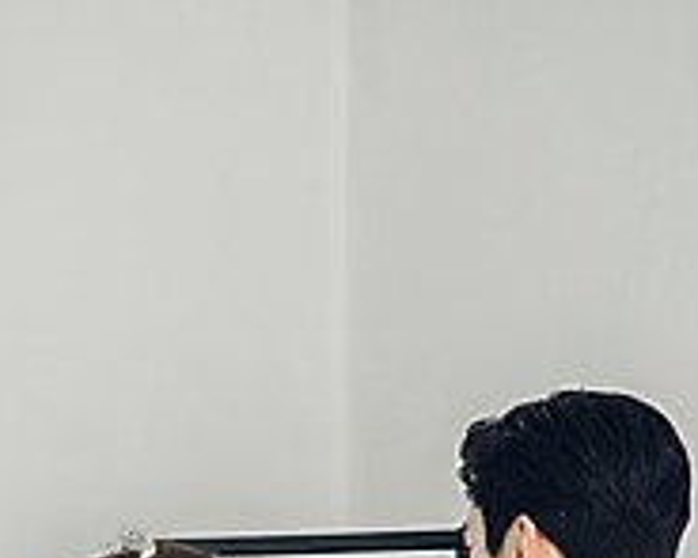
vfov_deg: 13.9
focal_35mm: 106
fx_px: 2189
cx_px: 351
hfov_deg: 18.1
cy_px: 755
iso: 250
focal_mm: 52
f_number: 5
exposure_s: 1/125
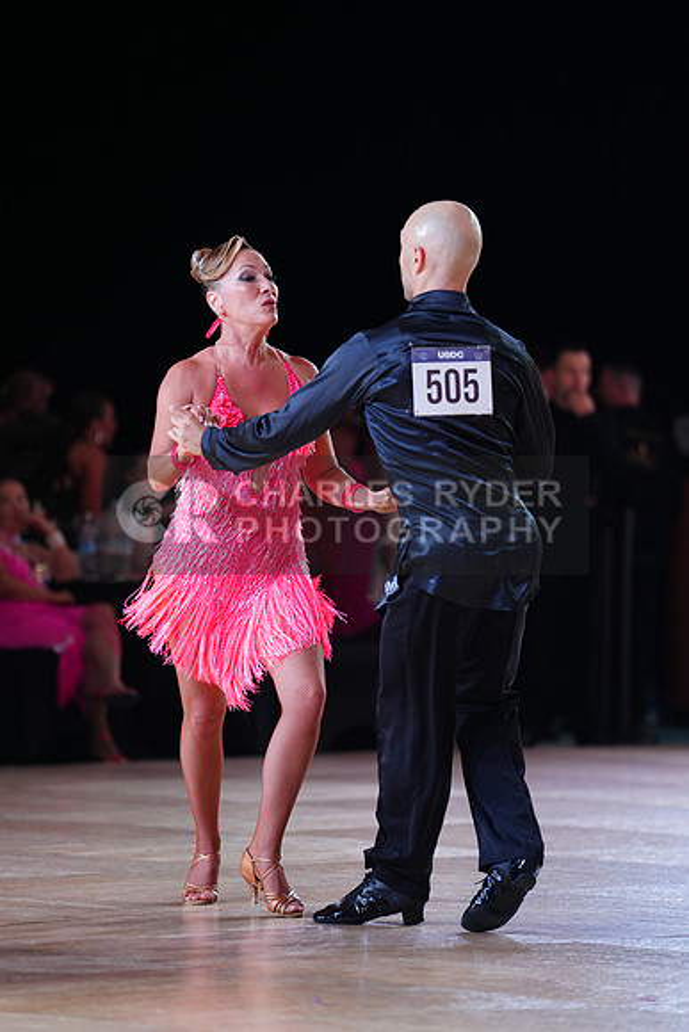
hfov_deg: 6.9
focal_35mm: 200
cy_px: 516
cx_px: 344
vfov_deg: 10.3
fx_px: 5738
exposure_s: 1/400
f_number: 2.8
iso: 640
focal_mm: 200
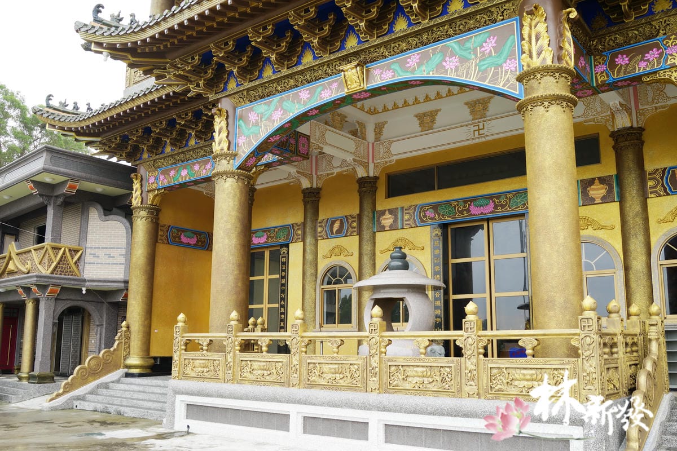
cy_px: 226
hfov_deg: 54.4
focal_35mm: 35
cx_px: 338
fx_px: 658
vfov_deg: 37.9
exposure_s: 1/80
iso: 100
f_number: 5.6
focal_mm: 35
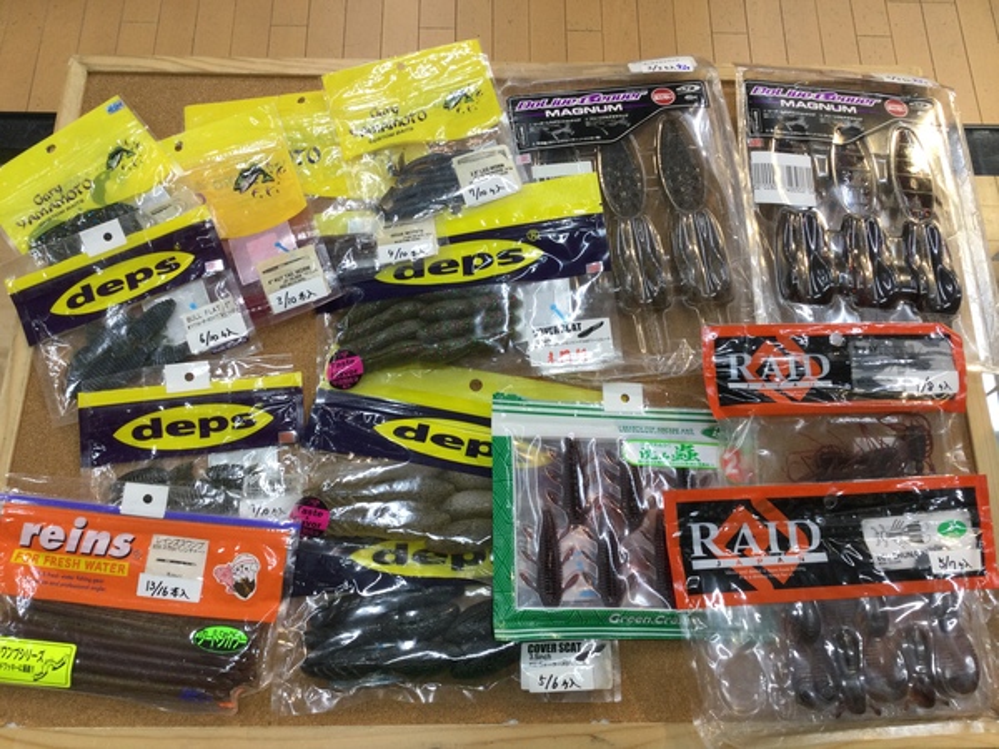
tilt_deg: -69.9
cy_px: 374
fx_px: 895
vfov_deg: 45.4
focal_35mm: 31
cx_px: 500
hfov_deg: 58.4
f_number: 2.4
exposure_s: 1/40
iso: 25
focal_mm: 3.3
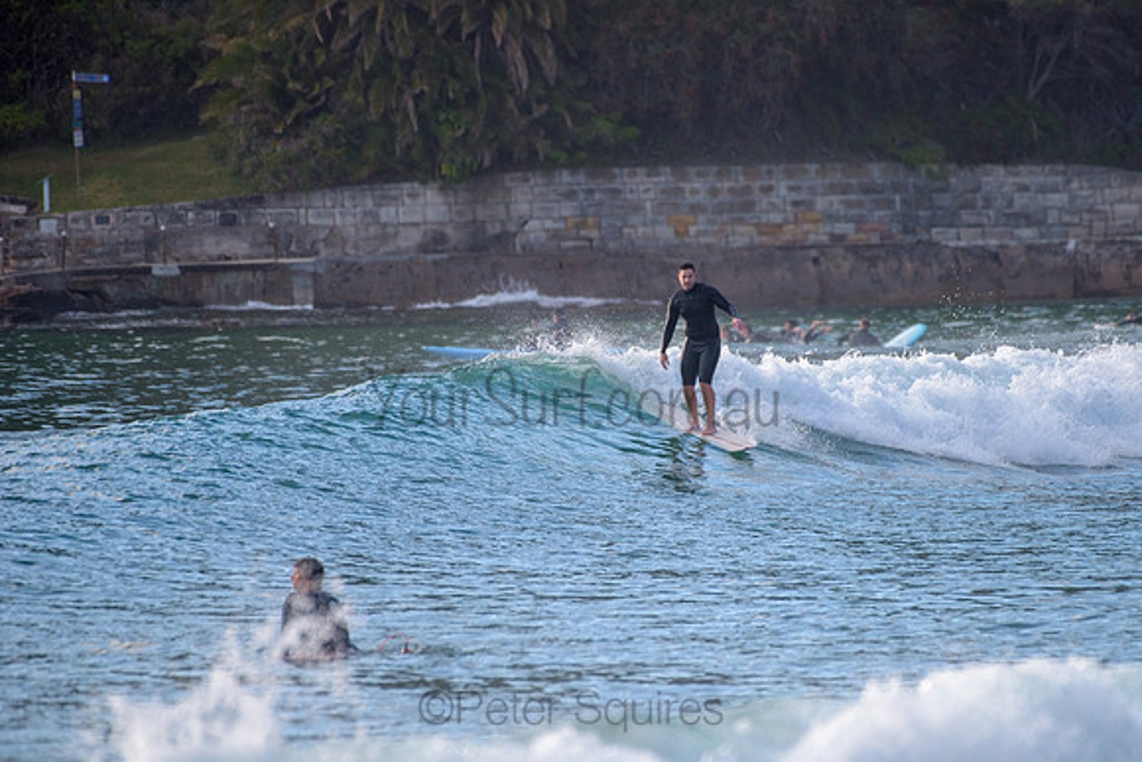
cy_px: 422
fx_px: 19439
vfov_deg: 2.2
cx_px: 700
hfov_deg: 3.4
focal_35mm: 613
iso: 560
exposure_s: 1/2000
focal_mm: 500
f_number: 5.6
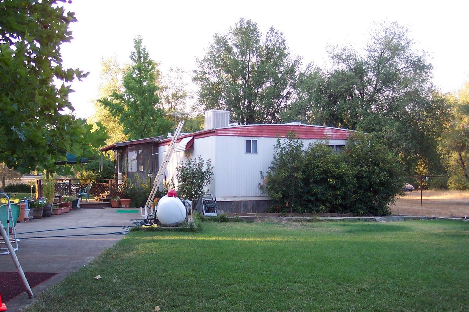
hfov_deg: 50.7
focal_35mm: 38
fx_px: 495
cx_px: 234
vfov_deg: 35.0
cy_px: 156
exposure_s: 1/90
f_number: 2.8
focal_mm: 8
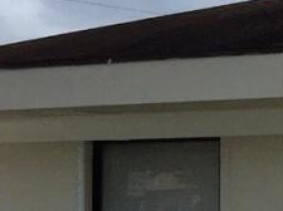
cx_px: 661
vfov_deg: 8.4
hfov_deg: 10.0
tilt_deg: +0.1
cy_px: 232
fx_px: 1428
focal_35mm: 175
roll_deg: -0.8
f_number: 2.2
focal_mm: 4.15
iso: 32
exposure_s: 1/3968
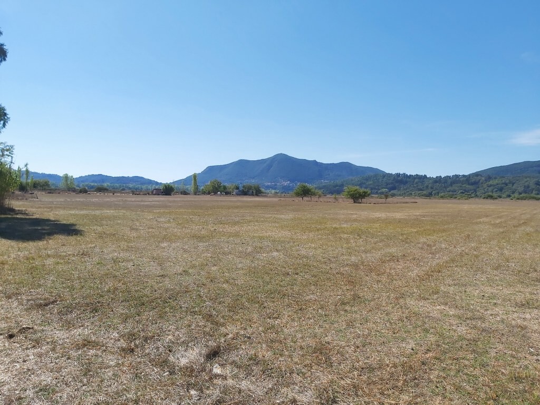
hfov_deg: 67.3
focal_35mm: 26
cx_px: 270
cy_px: 202
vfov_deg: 53.1
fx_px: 406
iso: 64
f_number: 1.7
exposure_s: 1/2375
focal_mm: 3.92
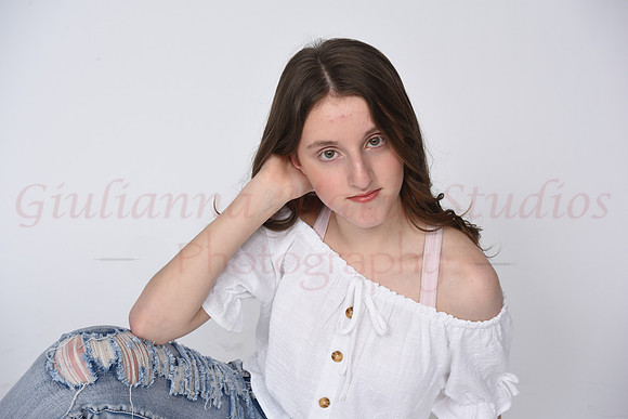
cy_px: 210
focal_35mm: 55
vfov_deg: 24.6
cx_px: 314
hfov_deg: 36.2
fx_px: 960
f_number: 9
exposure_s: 1/125
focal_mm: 55
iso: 160
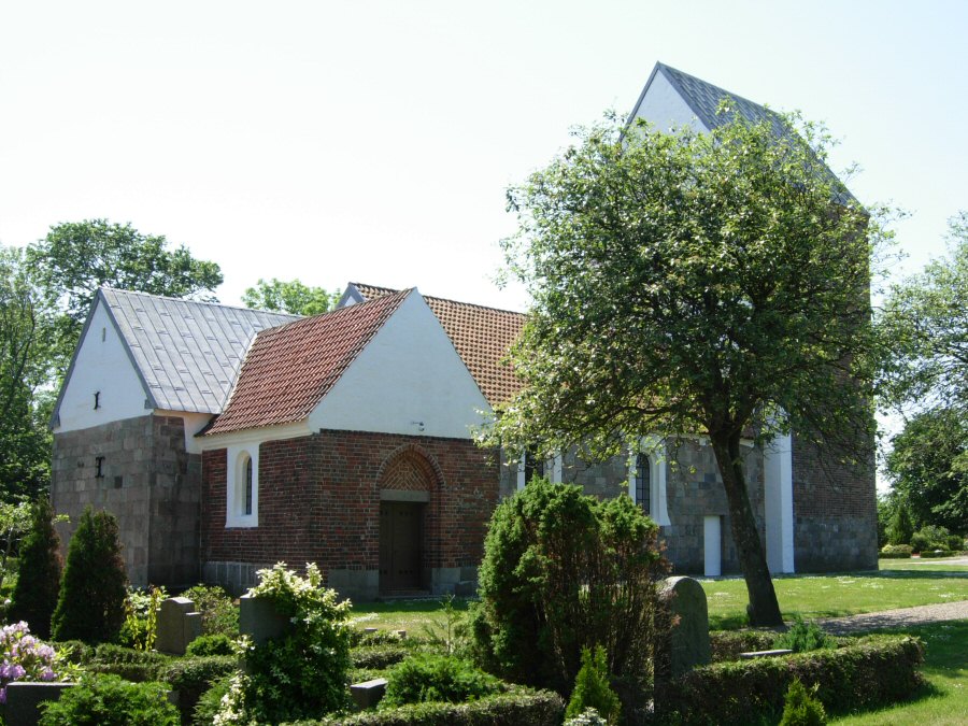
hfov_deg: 51.4
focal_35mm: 36
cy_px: 363
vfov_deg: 39.7
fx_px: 1007
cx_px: 484
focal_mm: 7.5
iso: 50
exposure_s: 1/235
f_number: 4.8
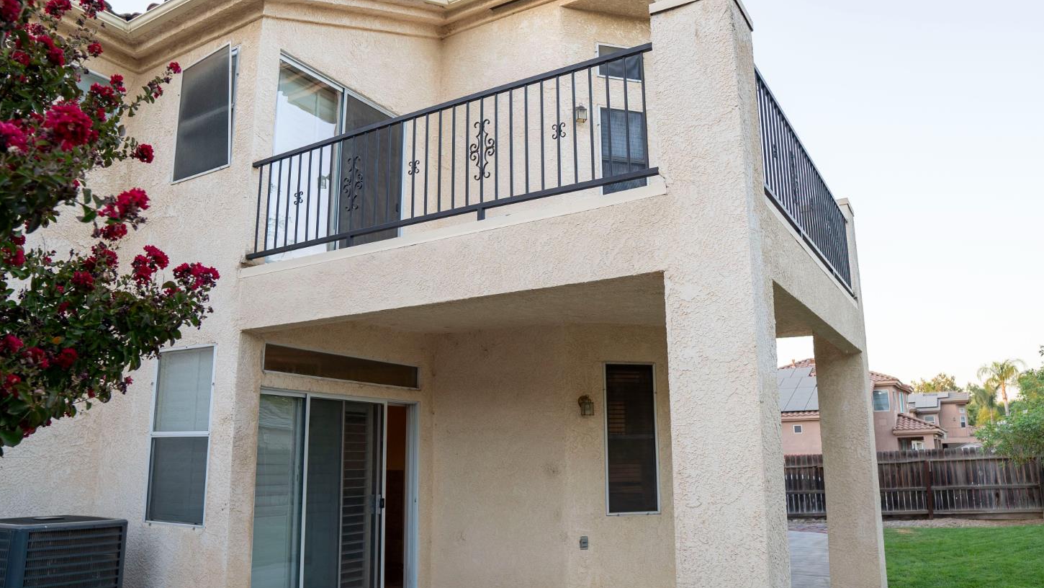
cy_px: 300
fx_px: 720
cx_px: 528
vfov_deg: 44.4
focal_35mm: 26
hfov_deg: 71.9
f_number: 4
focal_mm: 16
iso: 125
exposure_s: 1/60
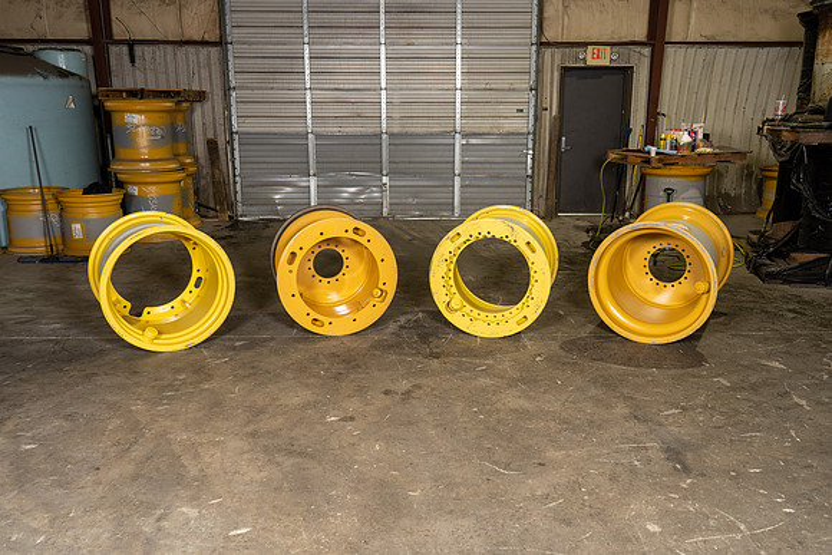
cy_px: 278
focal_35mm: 31
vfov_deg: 42.3
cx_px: 416
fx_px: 717
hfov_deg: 60.3
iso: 800
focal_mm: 31
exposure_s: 1/60
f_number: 5.6
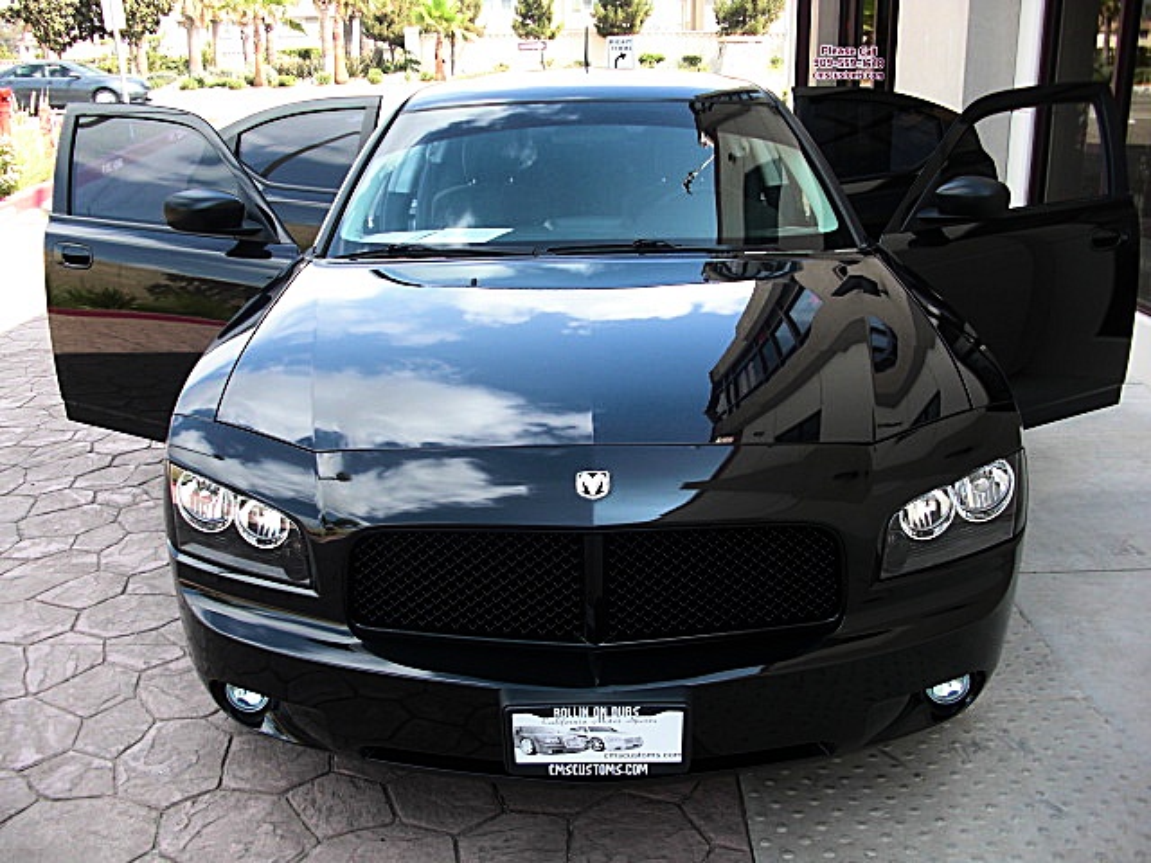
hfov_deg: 51.4
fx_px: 1197
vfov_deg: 39.7
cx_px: 576
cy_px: 432
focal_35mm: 36
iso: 50
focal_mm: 6.3
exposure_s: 1/160
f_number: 2.8
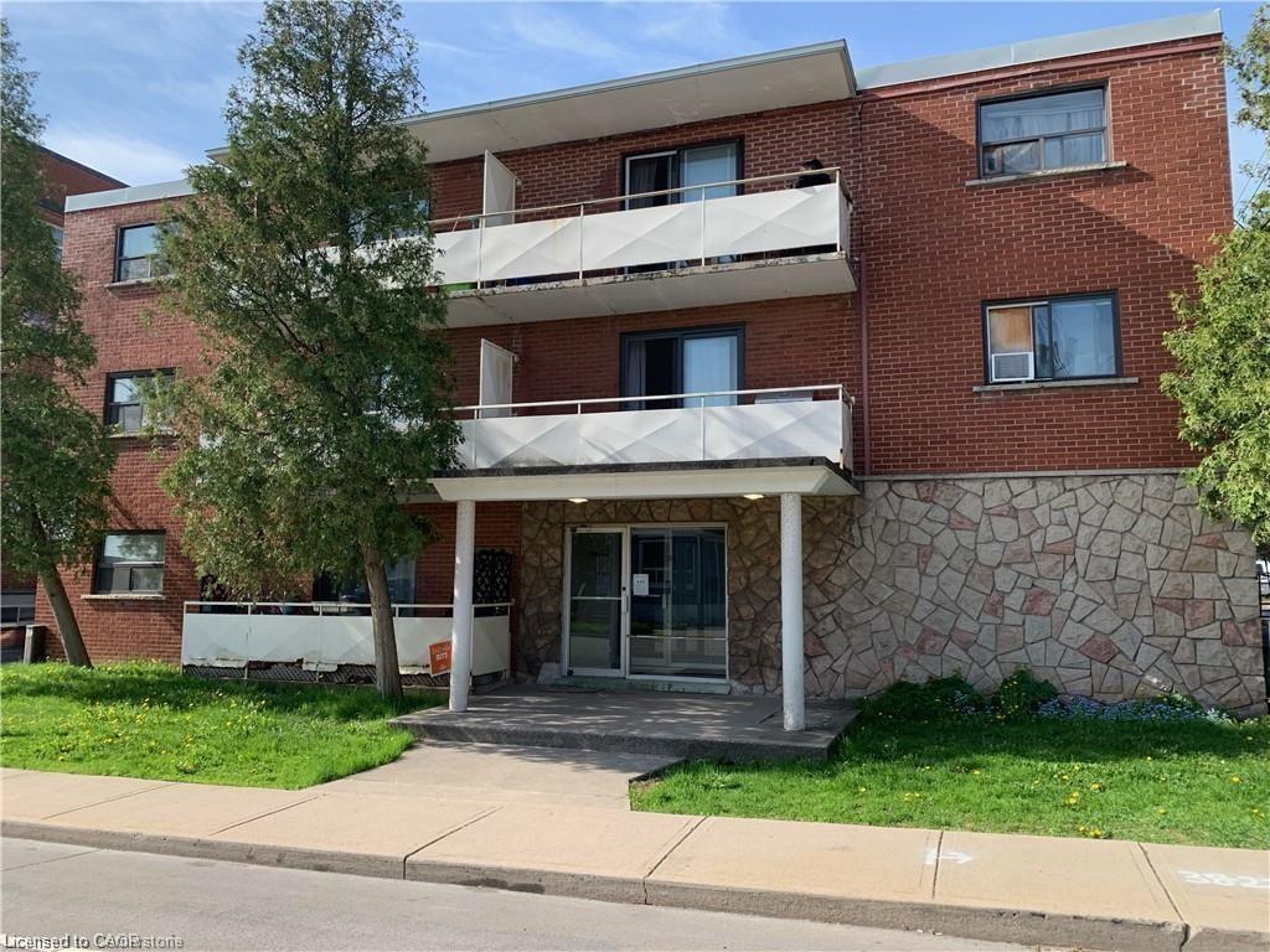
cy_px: 476
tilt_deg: +8.9
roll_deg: -0.6
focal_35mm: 26
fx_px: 954
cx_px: 635
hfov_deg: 67.3
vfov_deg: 53.1
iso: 25
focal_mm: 4.25
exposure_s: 1/928
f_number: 1.8
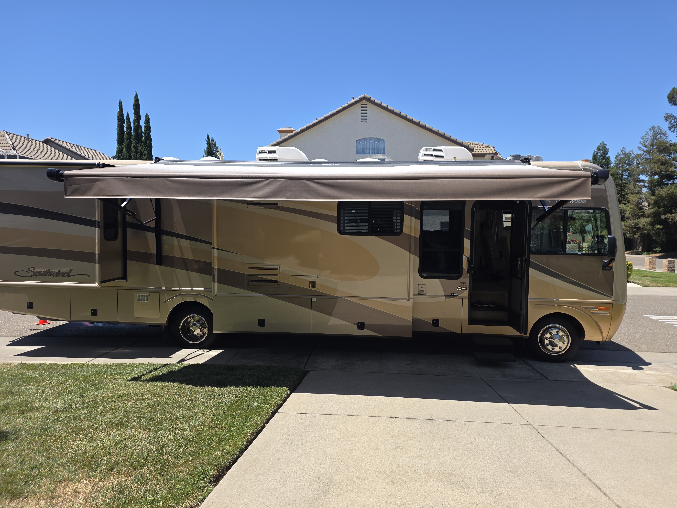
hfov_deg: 73.9
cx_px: 338
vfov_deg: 58.9
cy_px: 254
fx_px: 450
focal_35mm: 23
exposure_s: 1/654
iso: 12
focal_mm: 6.3
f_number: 1.7
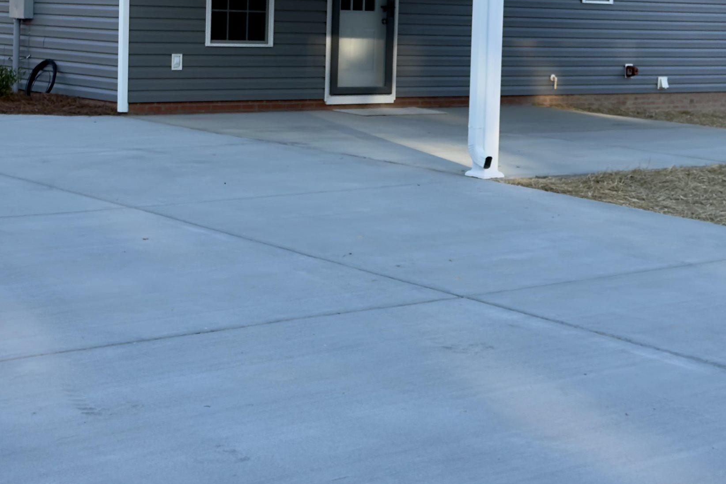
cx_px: 346
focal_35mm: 68
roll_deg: +0.5
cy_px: 94
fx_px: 1371
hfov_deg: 29.7
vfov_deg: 19.8
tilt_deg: -3.9
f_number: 1.78
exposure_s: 1/1401
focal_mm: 6.76
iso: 64
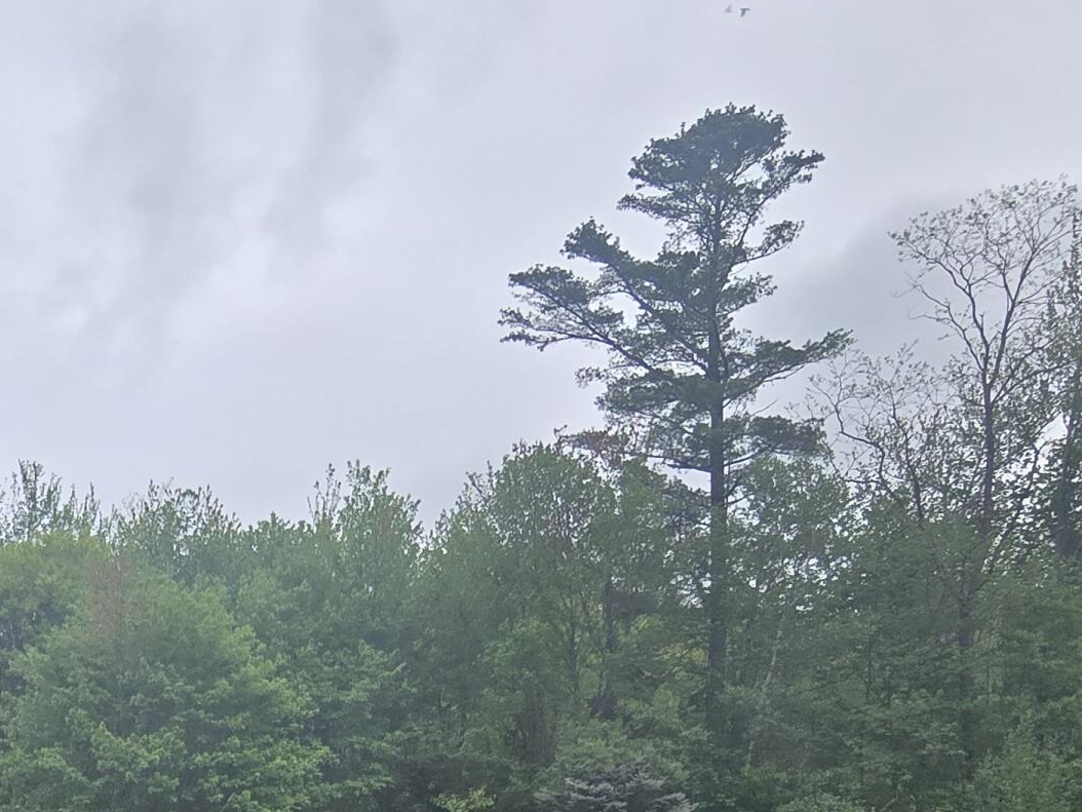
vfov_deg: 32.9
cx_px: 50
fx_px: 1157
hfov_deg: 44.2
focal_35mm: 37
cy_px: 932
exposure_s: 1/1601
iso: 50
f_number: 2.2
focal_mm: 2.2
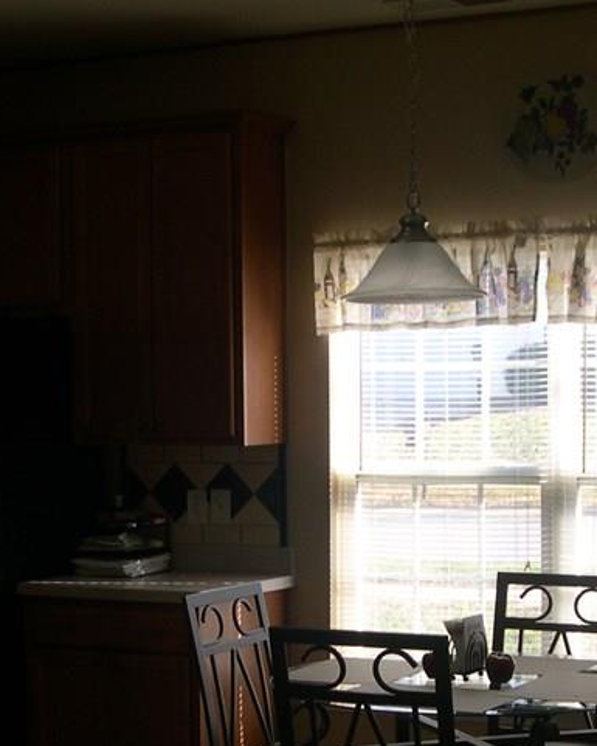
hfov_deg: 19.4
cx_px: 324
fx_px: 1744
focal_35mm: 79
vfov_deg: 23.9
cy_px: 555
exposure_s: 1/114
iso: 100
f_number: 2.8
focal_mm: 8
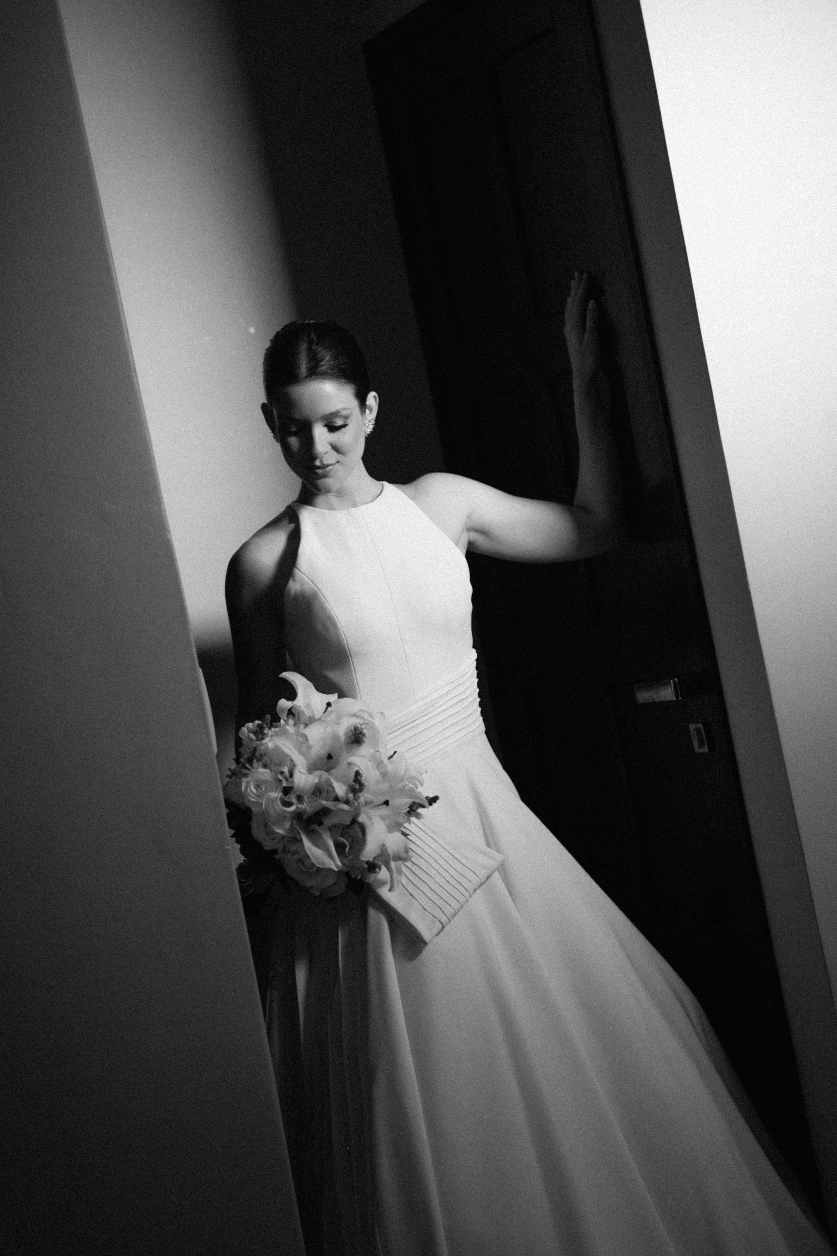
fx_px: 2964
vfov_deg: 23.9
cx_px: 418
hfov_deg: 16.1
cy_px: 628
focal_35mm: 85
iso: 100
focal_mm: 85
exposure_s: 1/320
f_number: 1.8
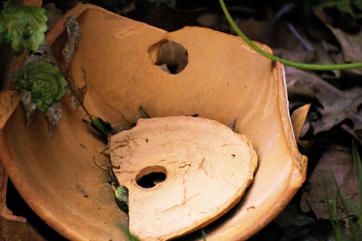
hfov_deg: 4.6
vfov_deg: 3.1
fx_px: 4524
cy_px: 120
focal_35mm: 450
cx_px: 181
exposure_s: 1/125
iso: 12800
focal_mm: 300
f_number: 6.3
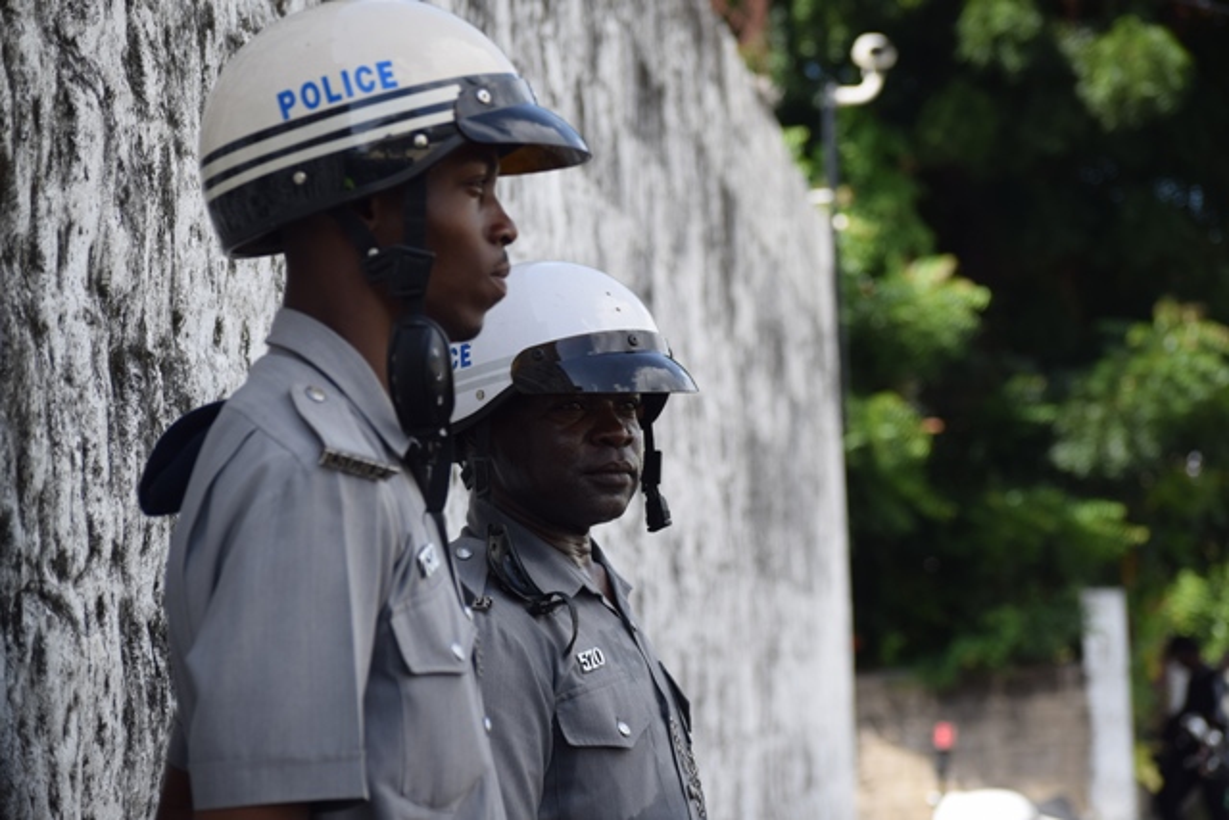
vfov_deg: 10.6
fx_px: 4405
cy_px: 410
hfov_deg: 15.9
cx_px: 614
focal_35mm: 129
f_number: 4.5
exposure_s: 1/320
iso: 100
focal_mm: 86
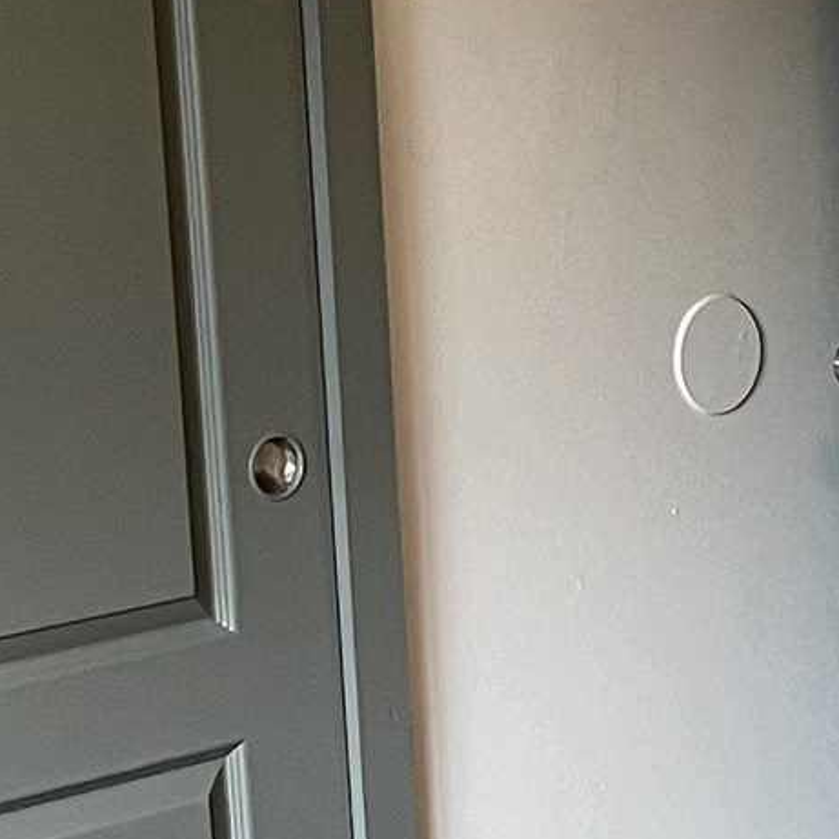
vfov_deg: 11.4
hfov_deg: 10.6
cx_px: 1627
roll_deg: -0.7
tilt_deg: -14.9
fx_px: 4195
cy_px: 706
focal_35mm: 153
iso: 100
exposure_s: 1/60
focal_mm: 5.1
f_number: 1.6
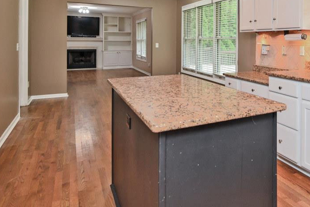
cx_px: 228
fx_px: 258
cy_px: 46
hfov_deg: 59.0
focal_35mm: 30
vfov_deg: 42.0
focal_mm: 14
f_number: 4
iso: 500
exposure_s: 1/60
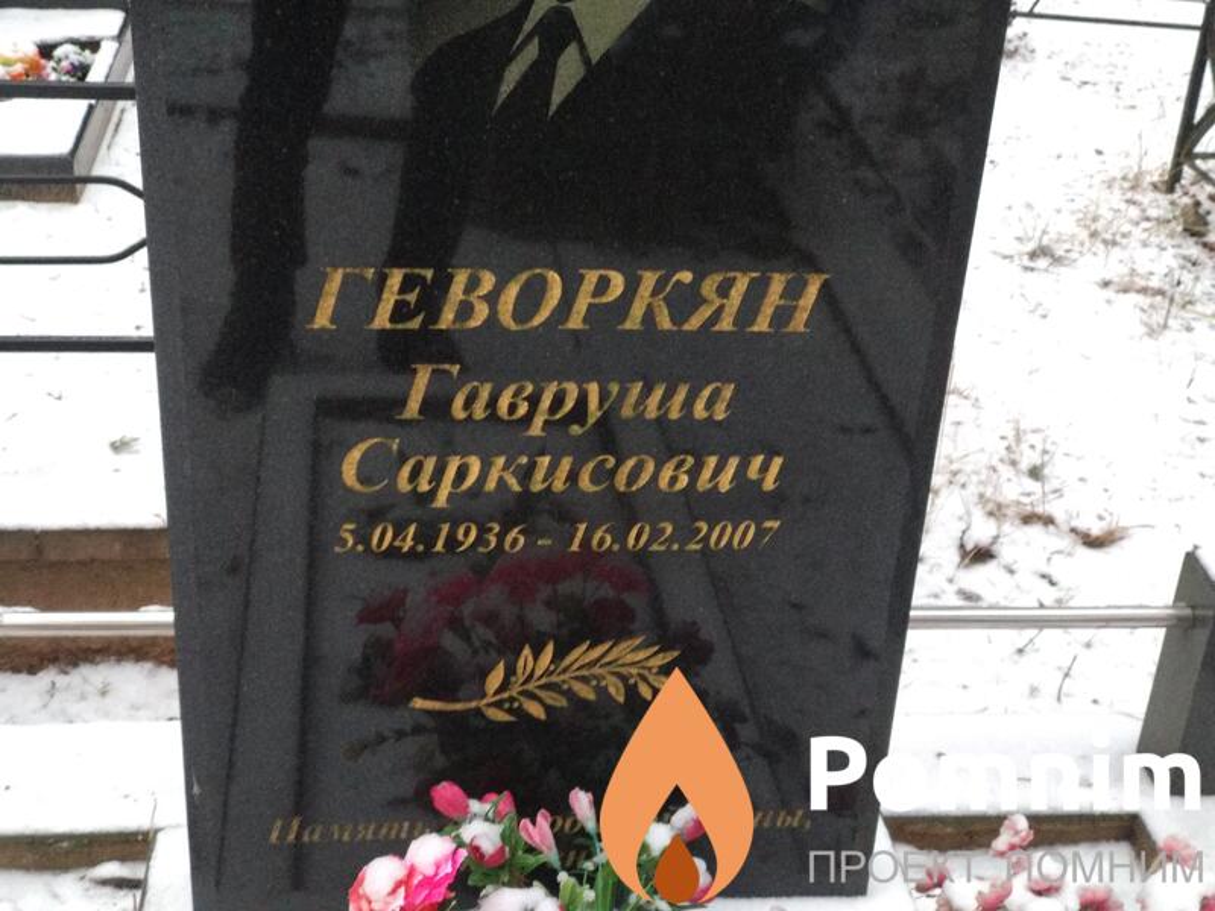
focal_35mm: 52
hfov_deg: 36.8
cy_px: 456
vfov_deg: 28.0
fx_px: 1825
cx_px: 608
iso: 800
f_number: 2.6
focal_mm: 5.99
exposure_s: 1/30
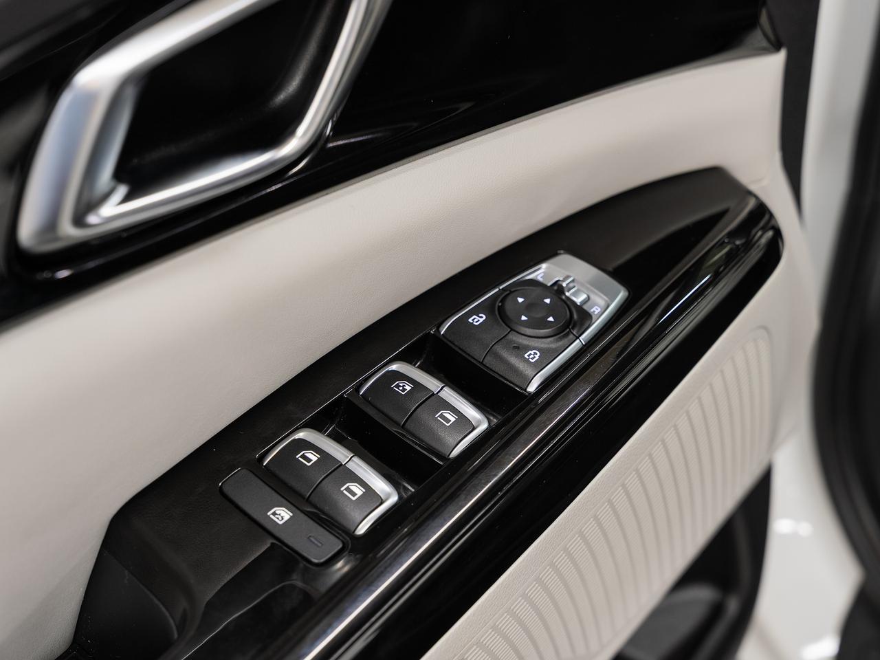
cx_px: 534
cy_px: 304
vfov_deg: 25.7
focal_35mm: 57
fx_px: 1445
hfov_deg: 33.7
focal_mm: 48.7
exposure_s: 1/3
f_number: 5.6
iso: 100
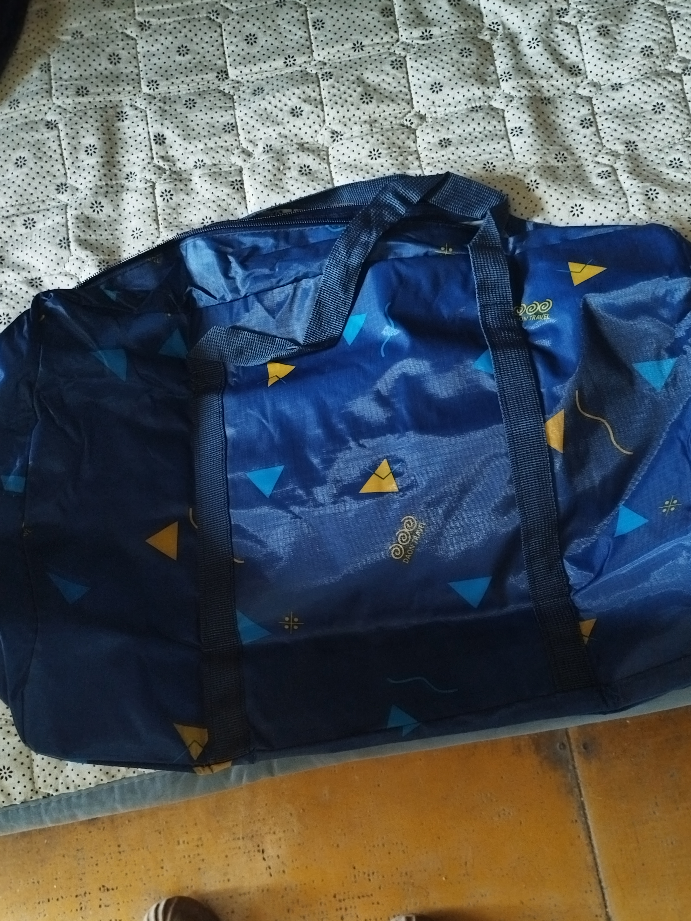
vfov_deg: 69.3
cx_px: 368
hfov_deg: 54.8
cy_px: 499
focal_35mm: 25
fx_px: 665
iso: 7000
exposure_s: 1/94
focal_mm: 5.52
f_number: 1.9
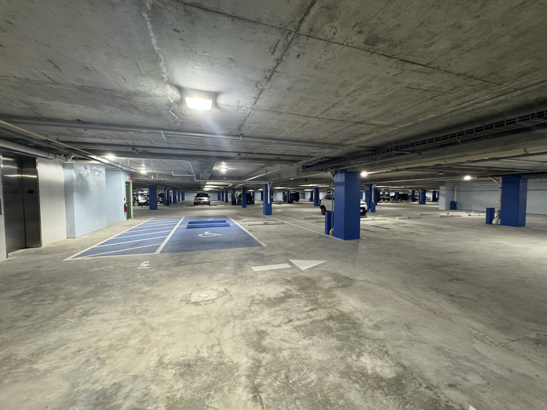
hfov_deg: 102.1
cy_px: 205
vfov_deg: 85.7
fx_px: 221
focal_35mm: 14
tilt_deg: -3.3
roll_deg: -0.5
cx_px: 274
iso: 500
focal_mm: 2.22
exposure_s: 1/60
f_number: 2.2
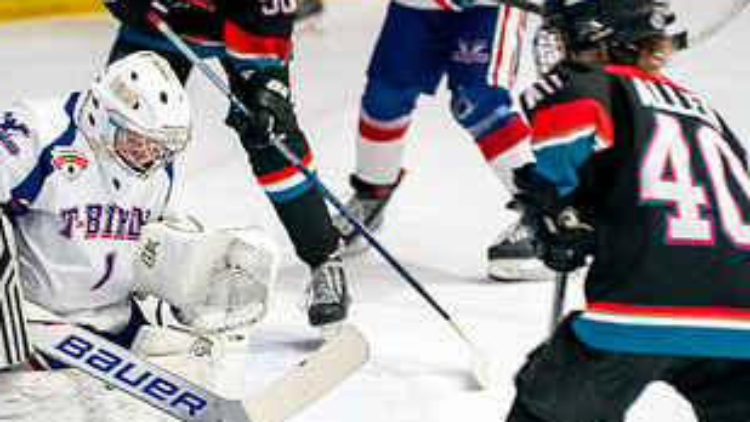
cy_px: 171
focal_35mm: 295
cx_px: 328
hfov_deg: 7.3
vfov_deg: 4.1
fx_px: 5868
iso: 3200
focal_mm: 150
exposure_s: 1/800
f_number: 3.2
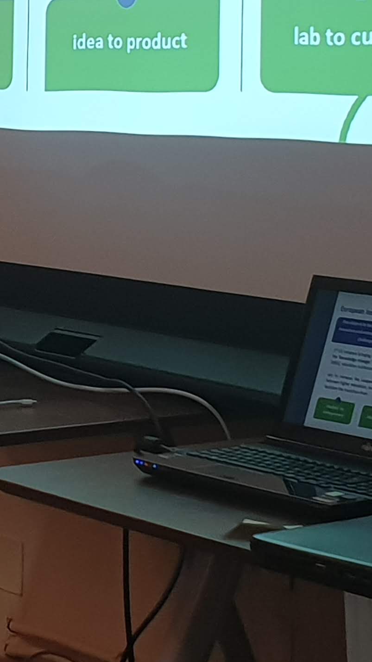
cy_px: -12
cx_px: -89
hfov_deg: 14.6
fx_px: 1403
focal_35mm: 80
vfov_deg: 25.2
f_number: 2.4
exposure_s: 1/50
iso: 100
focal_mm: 4.3
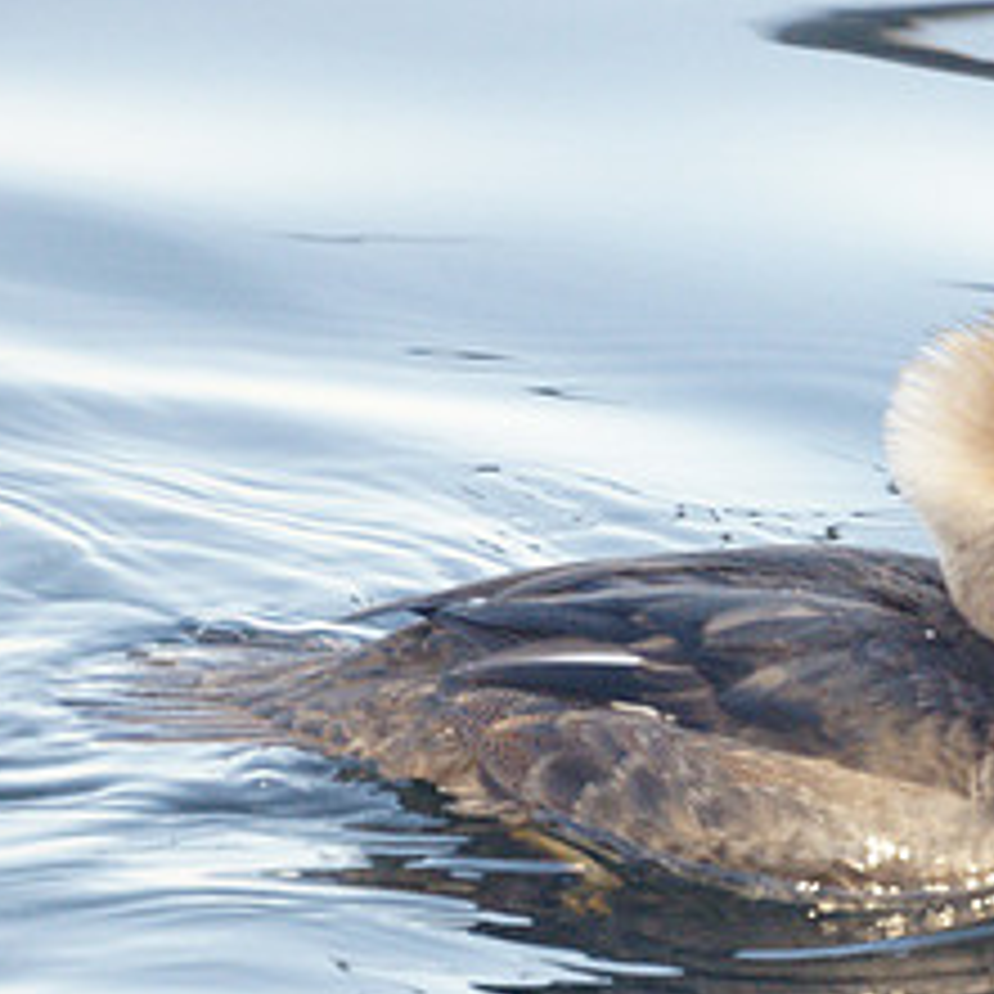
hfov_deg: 1.0
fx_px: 54254
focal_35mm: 1670
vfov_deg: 1.0
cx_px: 873
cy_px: 686
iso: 1600
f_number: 8
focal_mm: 500
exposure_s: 1/320
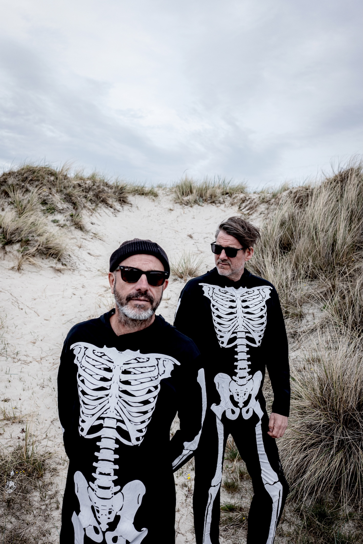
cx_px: 182
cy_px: 272
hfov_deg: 37.8
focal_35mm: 35
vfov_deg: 54.4
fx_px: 529
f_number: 5.6
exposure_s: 1/2500
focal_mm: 35
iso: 800
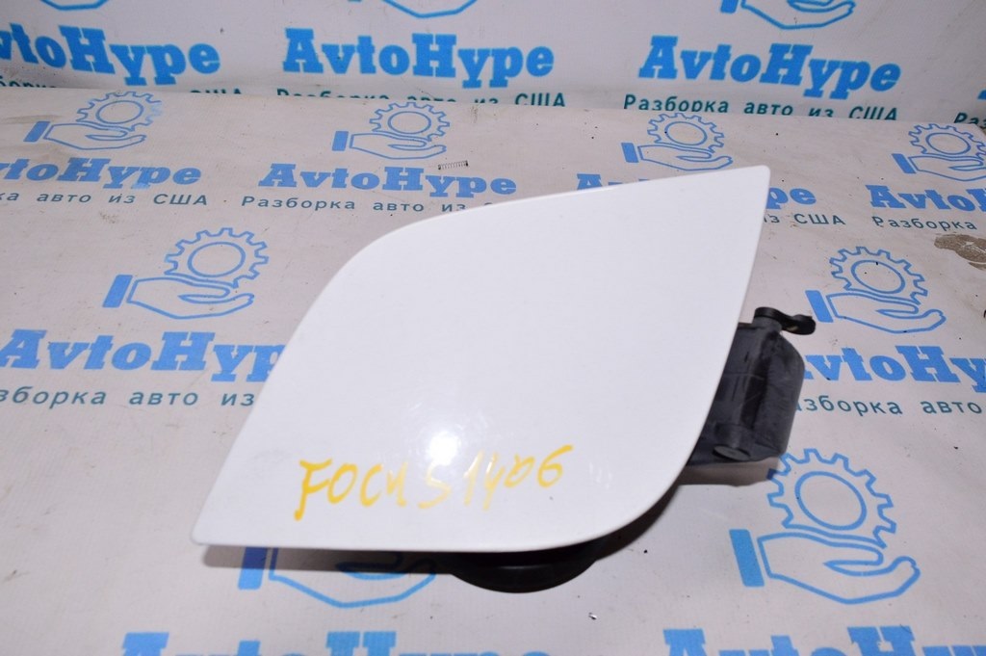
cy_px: 328
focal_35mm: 27
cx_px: 493
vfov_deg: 47.9
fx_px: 739
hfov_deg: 67.4
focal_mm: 18
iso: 1600
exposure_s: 1/200
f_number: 8
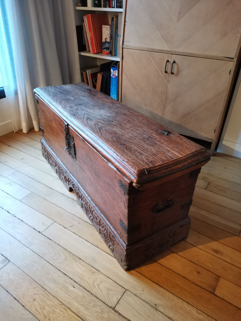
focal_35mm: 26
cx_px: 120
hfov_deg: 53.1
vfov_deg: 67.3
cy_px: 160
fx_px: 241
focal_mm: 4.75
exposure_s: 1/25
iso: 800
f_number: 1.8
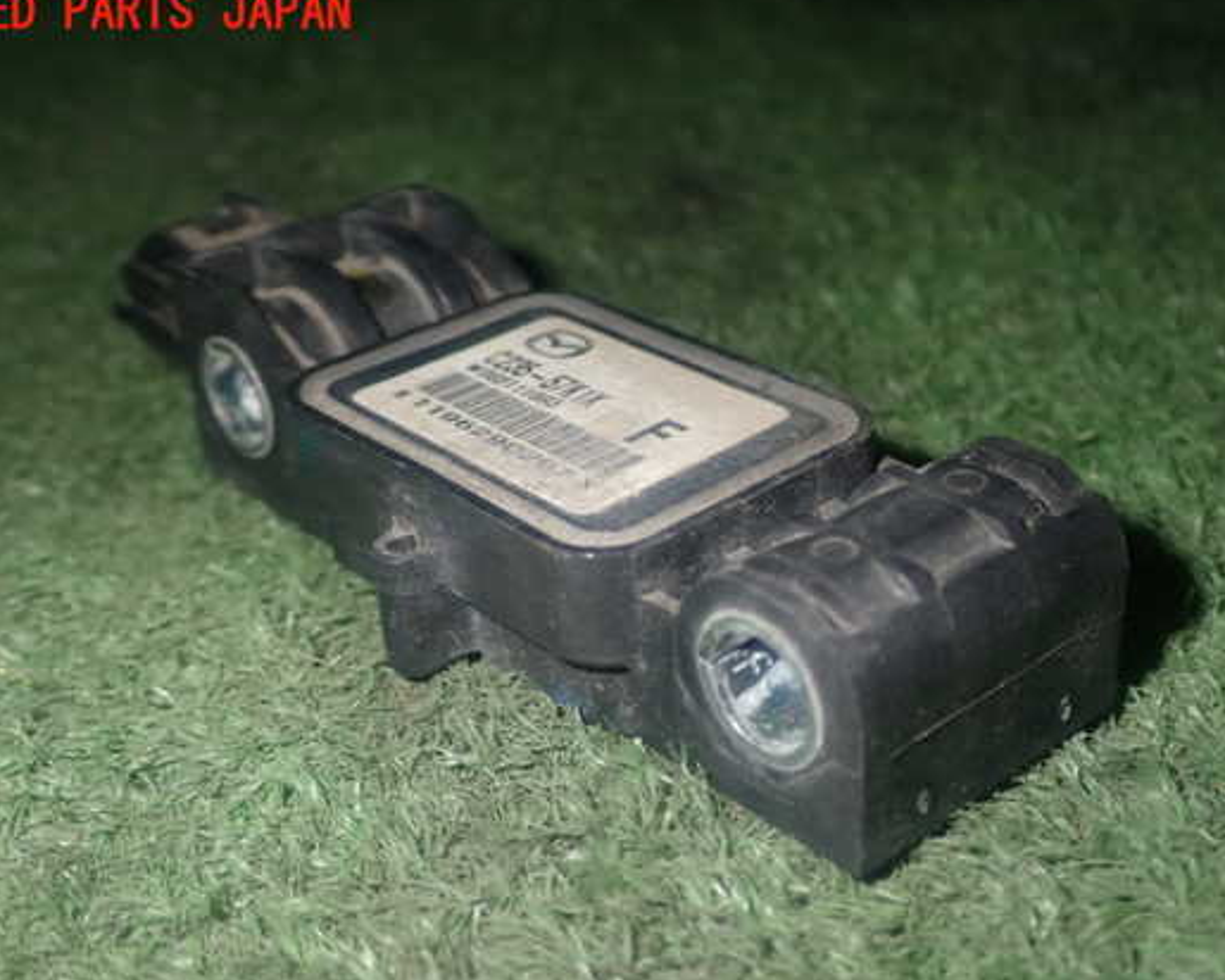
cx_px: 633
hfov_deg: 37.3
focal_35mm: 50
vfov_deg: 30.2
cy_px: 519
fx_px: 1813
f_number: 9
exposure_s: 1/40
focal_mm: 7.84
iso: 200
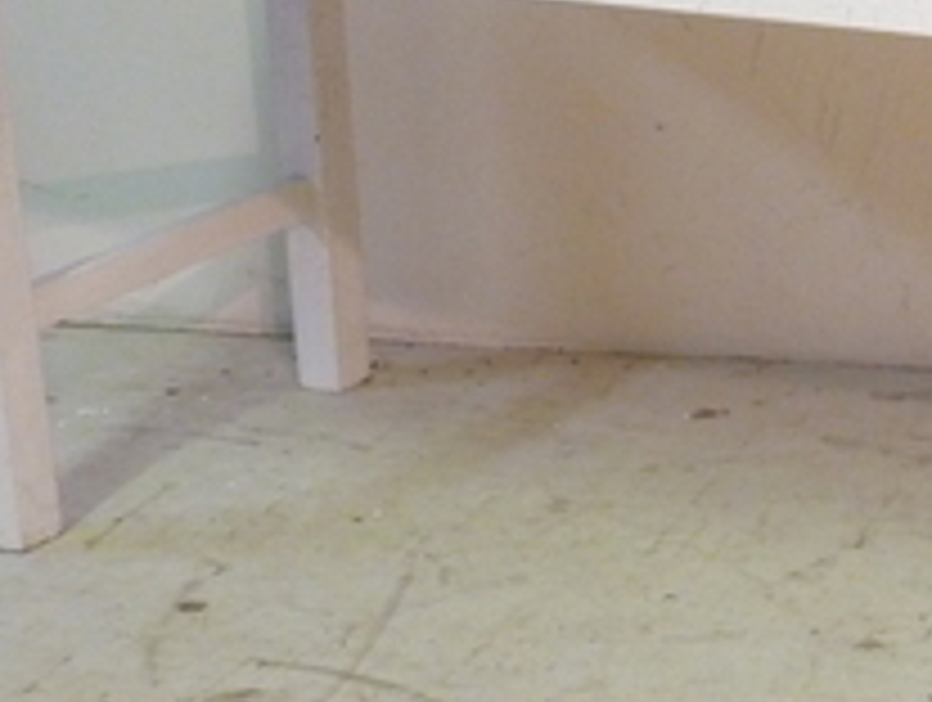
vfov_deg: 13.8
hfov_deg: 17.6
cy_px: 90
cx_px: 1090
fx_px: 2886
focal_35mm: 107
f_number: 3.6
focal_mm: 6.1
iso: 400
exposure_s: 1/13
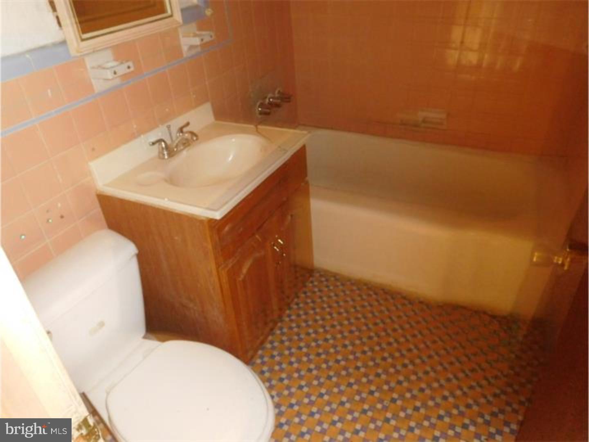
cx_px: 294
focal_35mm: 25
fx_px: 425
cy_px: 221
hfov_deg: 69.4
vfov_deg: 54.9
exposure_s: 1/2
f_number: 3.4
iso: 800
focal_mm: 4.5
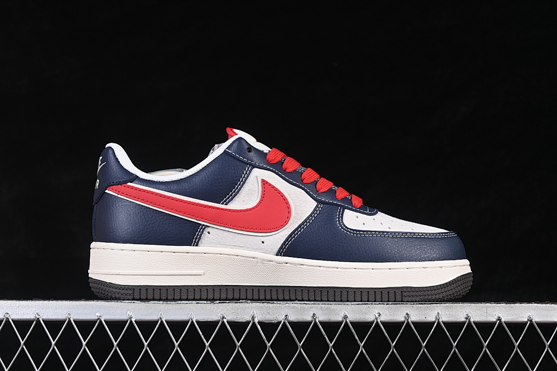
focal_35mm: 75
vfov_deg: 18.2
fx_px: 1160
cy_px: 186
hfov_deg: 27.0
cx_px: 278
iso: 160
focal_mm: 50
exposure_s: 1/80
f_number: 7.1
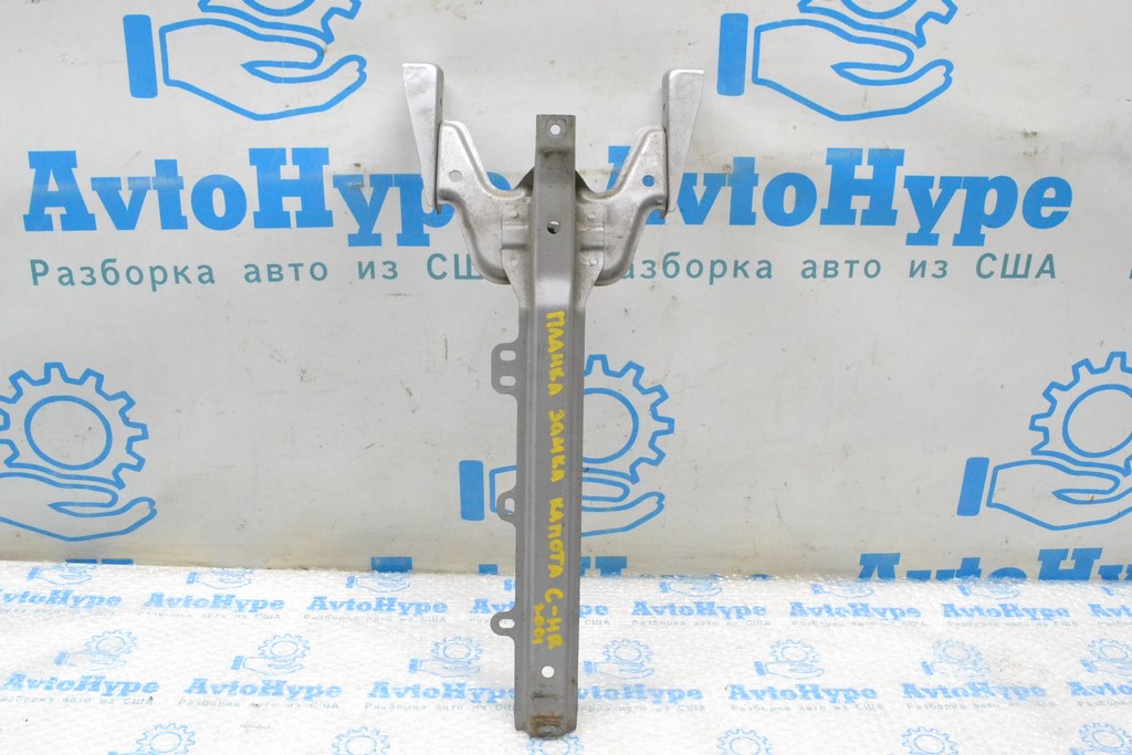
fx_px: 1132
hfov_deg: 53.1
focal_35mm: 36
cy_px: 378
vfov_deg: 36.9
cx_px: 566
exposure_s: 1/100
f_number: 11
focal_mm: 24
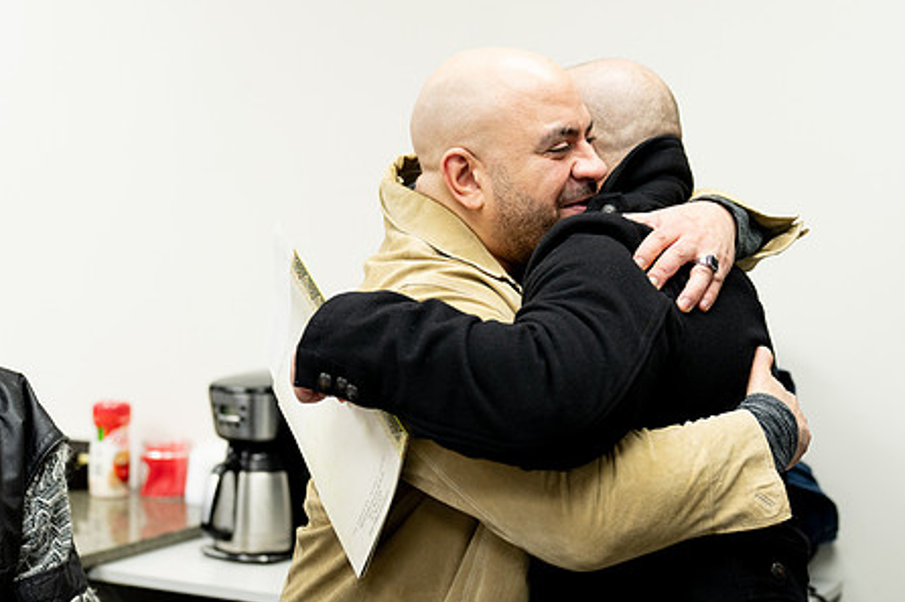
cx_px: 548
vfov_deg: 19.7
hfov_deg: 29.2
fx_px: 1734
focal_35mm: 69
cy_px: 333
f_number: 2.8
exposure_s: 1/160
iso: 640
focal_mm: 53
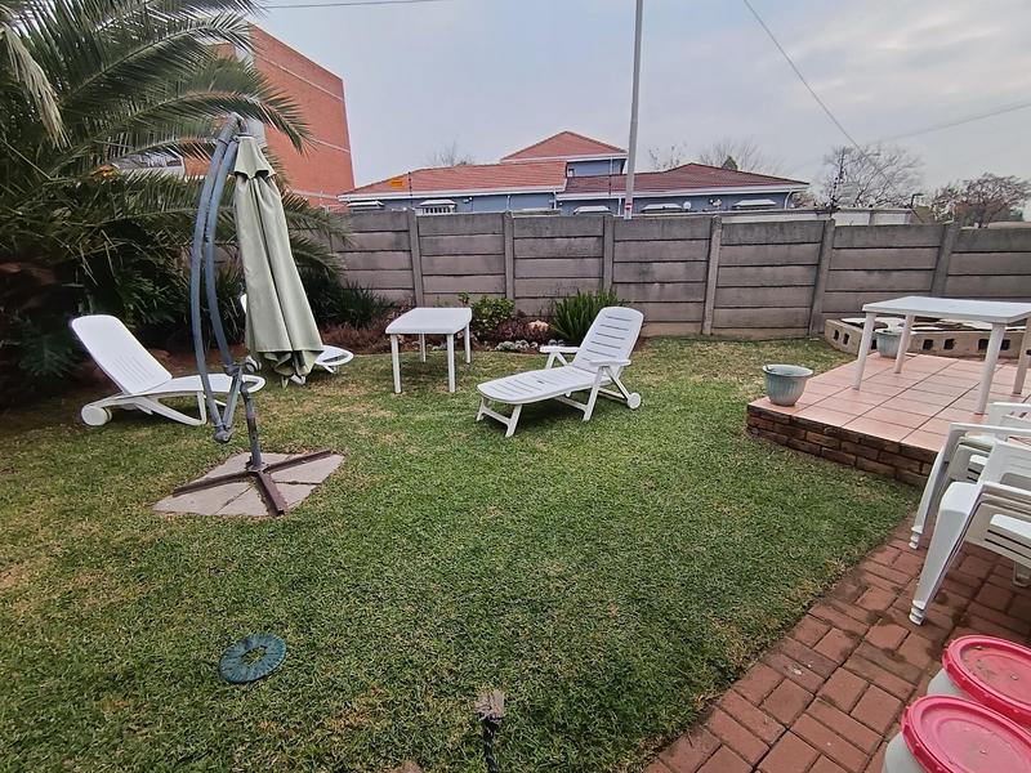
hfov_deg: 91.0
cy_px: 386
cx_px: 516
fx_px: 506
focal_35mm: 17
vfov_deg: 74.7
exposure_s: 1/280
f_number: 2.2
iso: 101
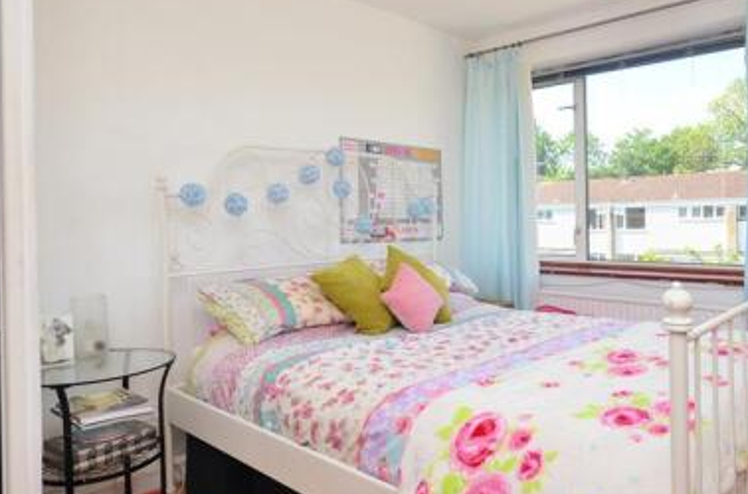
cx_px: 433
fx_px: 539
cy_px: 215
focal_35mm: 26
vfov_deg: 49.2
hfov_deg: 69.1
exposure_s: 1/160
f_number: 6.3
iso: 200
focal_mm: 10
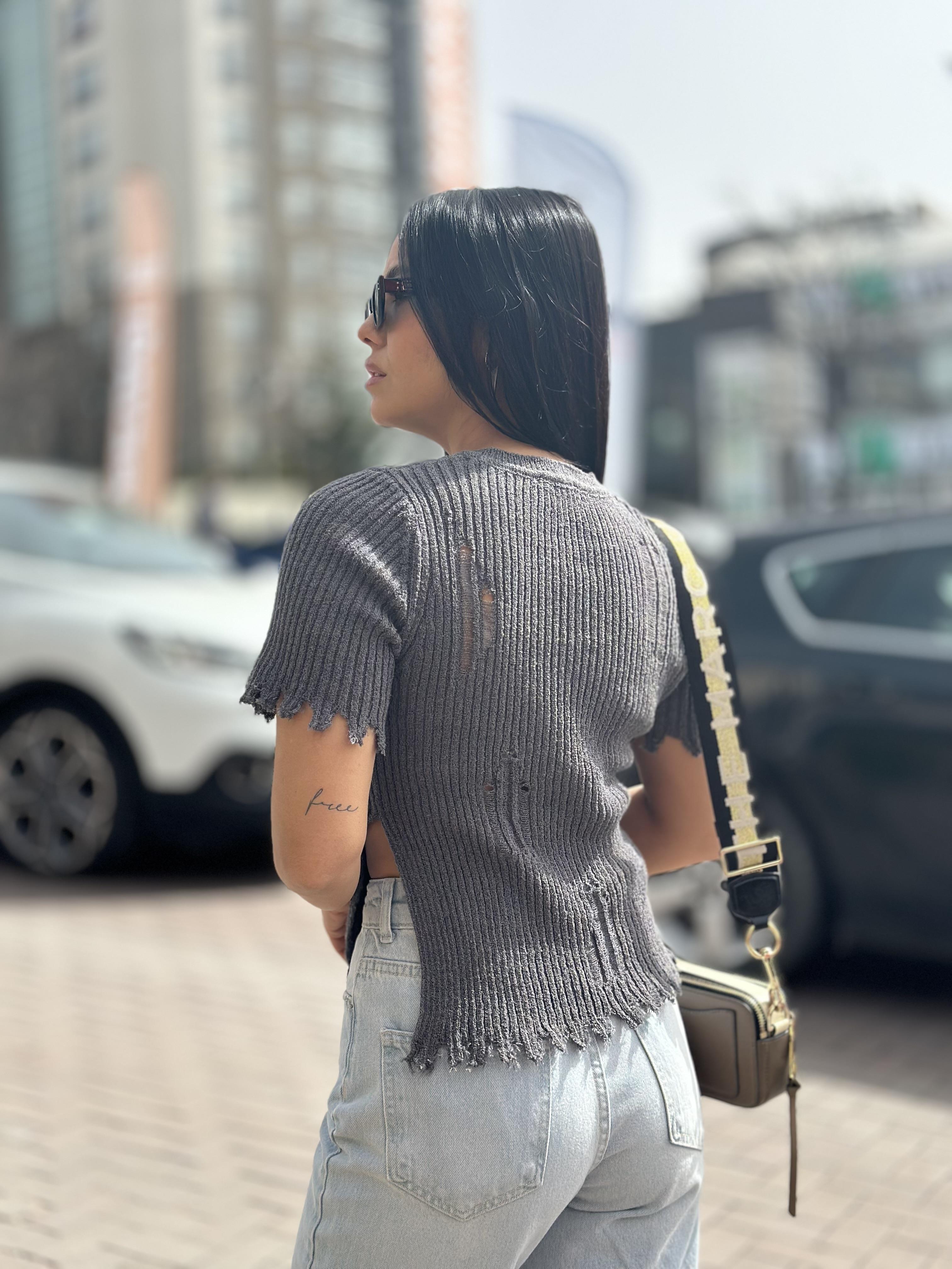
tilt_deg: -0.9
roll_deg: +2.1
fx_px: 1760
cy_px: 634
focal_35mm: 48
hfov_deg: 30.3
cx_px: 476
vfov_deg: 39.7
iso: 100
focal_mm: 6.86
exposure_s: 1/3731
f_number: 1.78
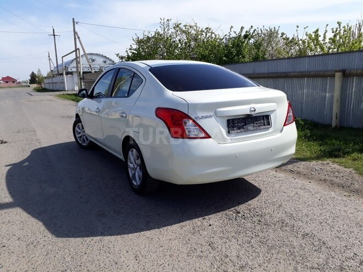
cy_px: 136
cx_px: 182
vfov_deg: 51.4
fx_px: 283
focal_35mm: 27
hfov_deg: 65.3
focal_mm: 3.6
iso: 40
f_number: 1.9
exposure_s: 1/1497
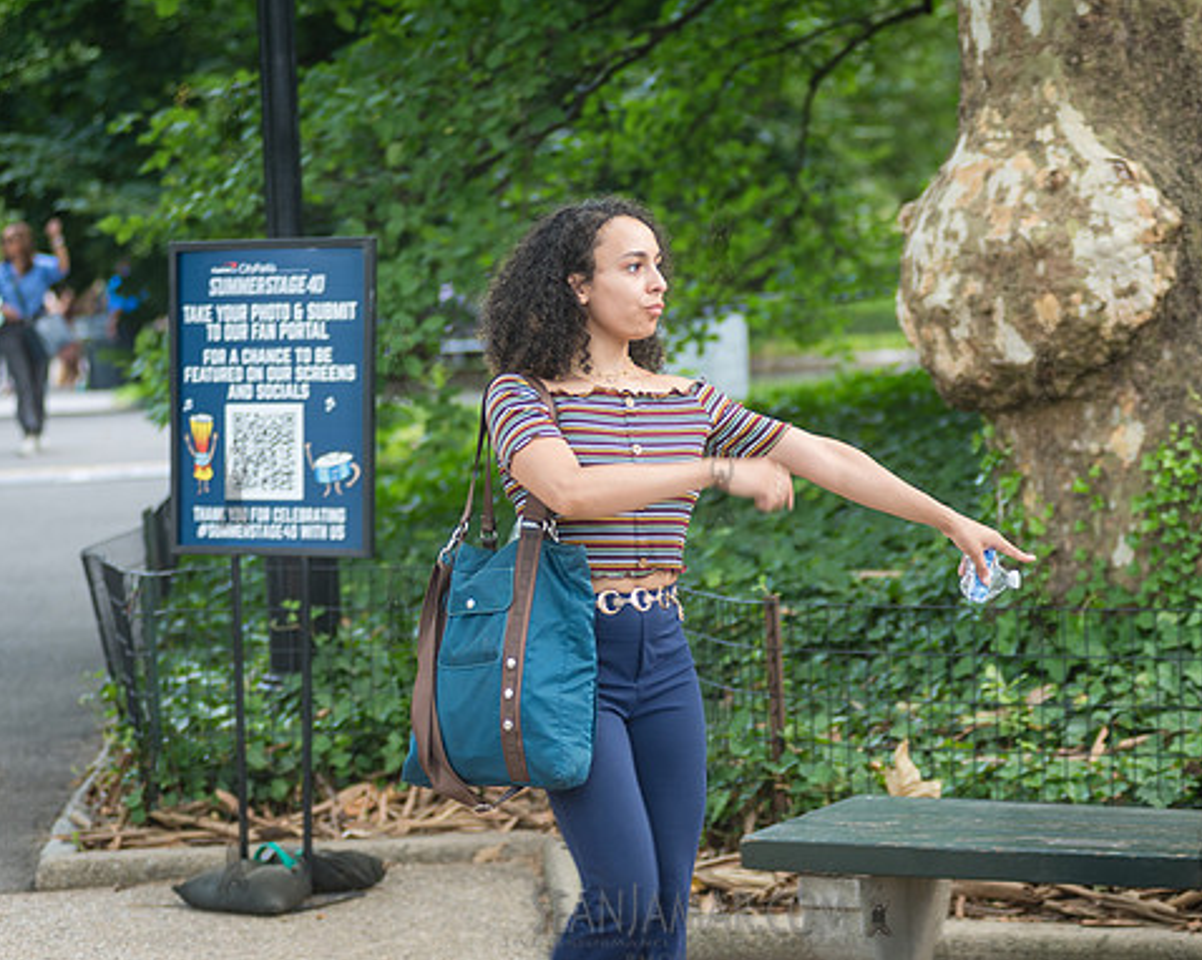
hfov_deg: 17.3
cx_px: 670
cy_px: 453
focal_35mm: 111
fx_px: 3947
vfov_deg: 13.9
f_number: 2.8
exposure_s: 1/100
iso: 250
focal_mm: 86
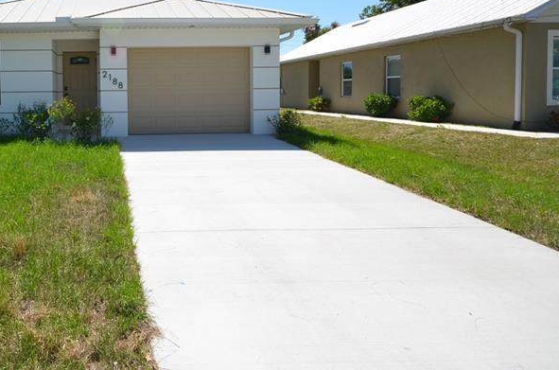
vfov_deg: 47.7
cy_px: 99
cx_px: 126
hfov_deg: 64.4
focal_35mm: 26
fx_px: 403
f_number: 8
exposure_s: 1/250
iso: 110
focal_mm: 10
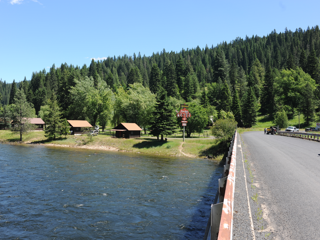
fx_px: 351
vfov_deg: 37.7
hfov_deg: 48.9
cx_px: 142
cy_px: 120
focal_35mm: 38
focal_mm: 35
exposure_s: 1/320
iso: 200
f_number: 8
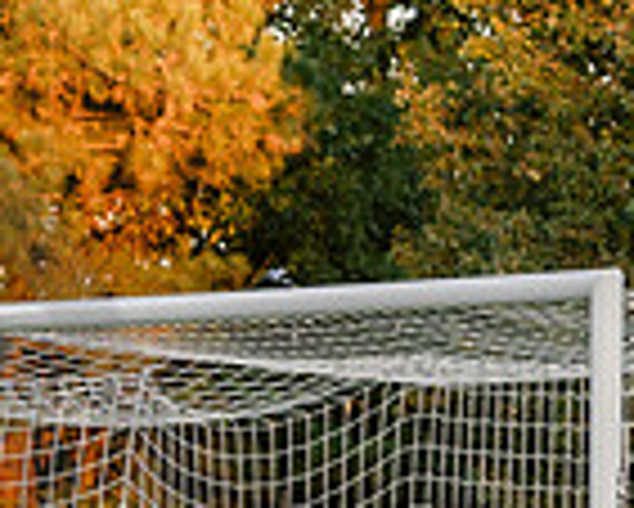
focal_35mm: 503
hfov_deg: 3.8
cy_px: 699
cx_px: -1164
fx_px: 9445
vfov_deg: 3.1
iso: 640
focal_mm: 90
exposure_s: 1/250
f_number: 4.5
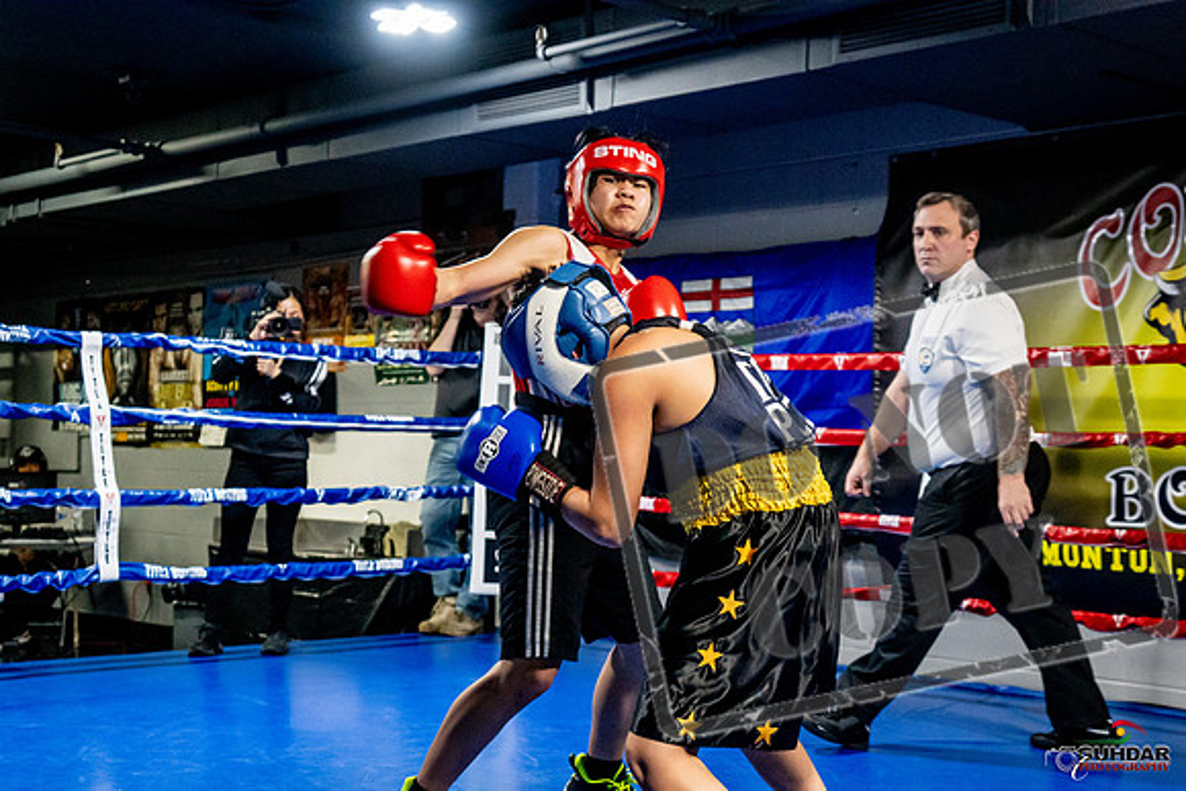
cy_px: 396
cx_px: 593
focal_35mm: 52
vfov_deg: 26.0
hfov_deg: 38.2
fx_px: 1713
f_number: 2.8
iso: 5000
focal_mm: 35
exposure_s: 1/800
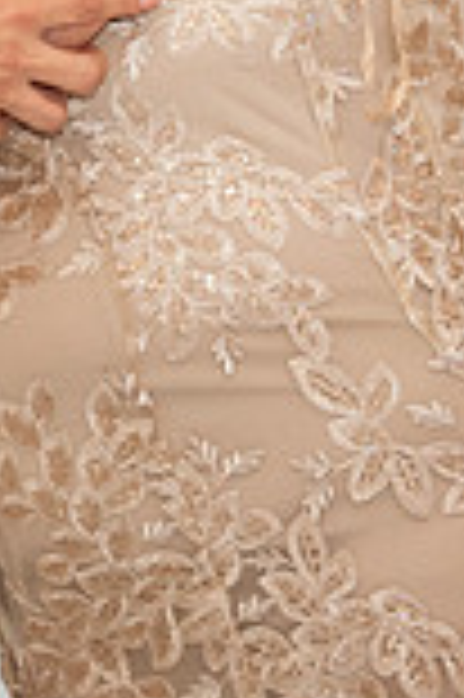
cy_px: -233
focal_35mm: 237
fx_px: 4592
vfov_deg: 8.6
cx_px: -165
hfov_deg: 5.7
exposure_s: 1/125
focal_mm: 45
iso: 640
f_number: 2.8
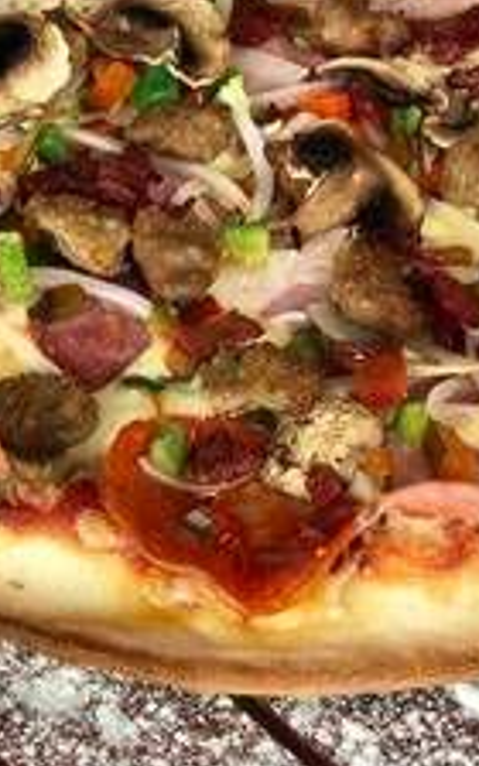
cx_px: 205
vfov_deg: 14.4
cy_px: 106
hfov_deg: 9.1
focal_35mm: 144
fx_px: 3008
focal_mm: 6
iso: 16
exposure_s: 1/68
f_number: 2.4
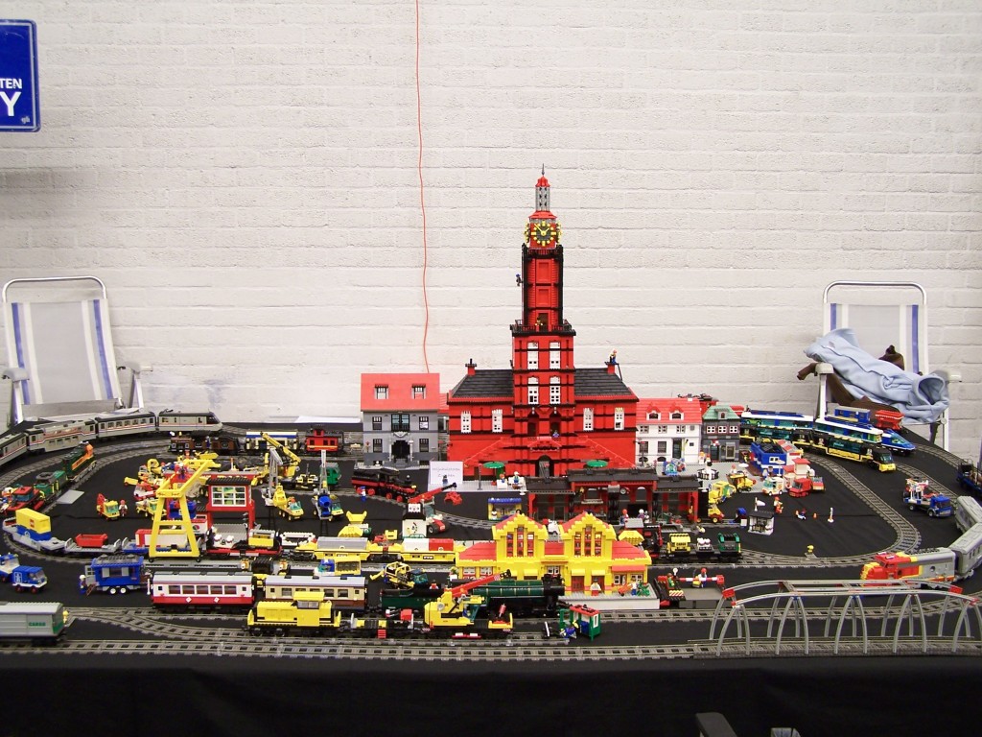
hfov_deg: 46.8
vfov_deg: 36.0
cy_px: 368
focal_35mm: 40
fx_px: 1135
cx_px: 491
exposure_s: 1/3
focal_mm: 6.7
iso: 80
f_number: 2.8
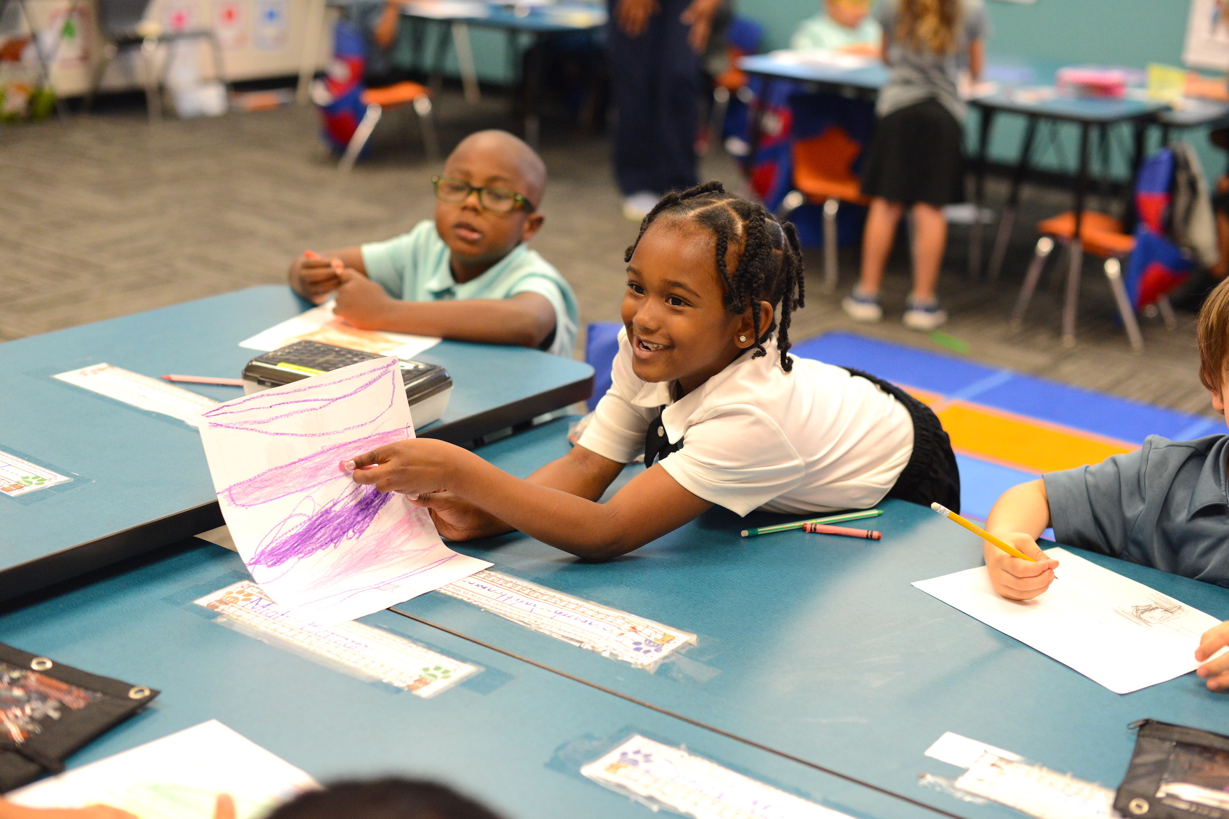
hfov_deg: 39.6
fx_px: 1707
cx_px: 614
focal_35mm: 50
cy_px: 410
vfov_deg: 27.0
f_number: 2.8
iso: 3200
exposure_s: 1/400
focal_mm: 50
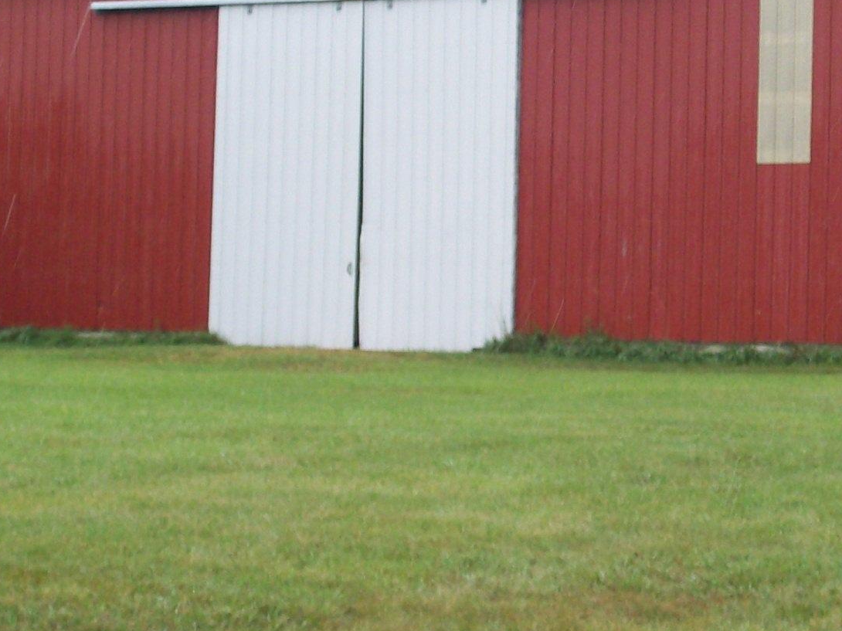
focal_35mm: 148
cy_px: 181
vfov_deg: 10.0
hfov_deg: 13.3
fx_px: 3599
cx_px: 645
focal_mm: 11.6
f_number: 3.8
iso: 80
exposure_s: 1/234
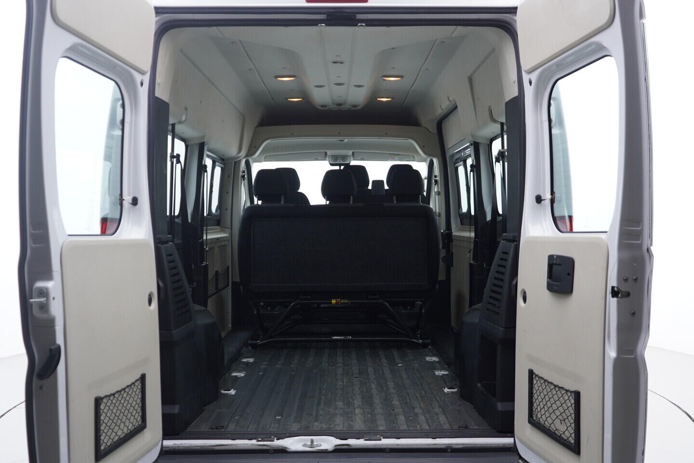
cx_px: 347
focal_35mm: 36
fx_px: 694
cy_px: 232
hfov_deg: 53.1
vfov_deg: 36.9
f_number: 2.8
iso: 125
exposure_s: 1/40
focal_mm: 24
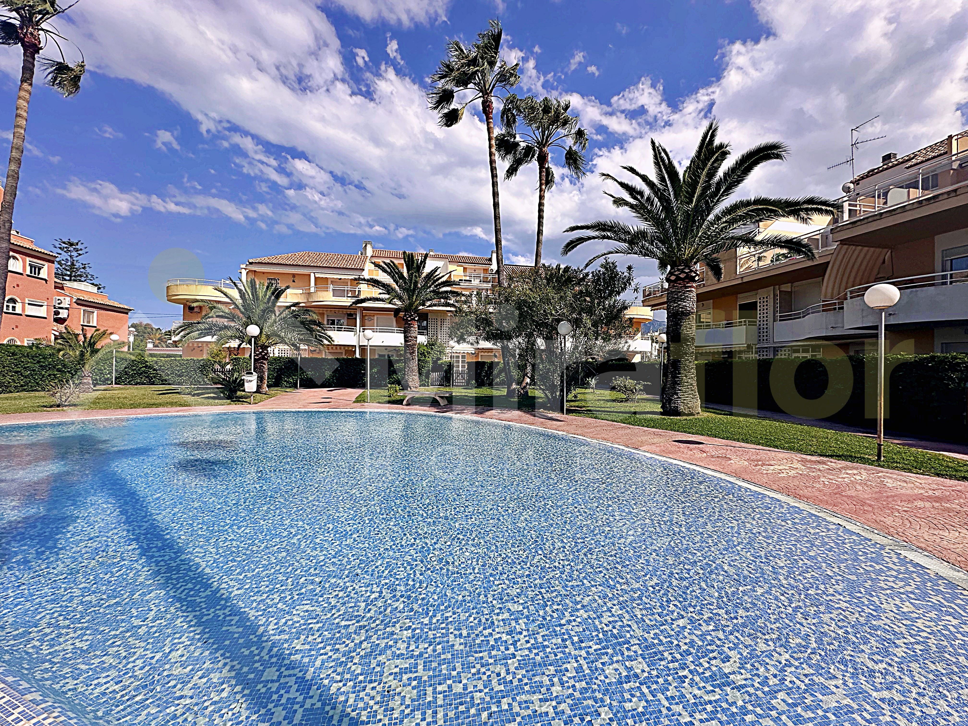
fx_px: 391
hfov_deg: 102.1
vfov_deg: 85.7
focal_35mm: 14
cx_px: 484
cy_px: 363
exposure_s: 1/3040
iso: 50
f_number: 2.2
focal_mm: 2.22
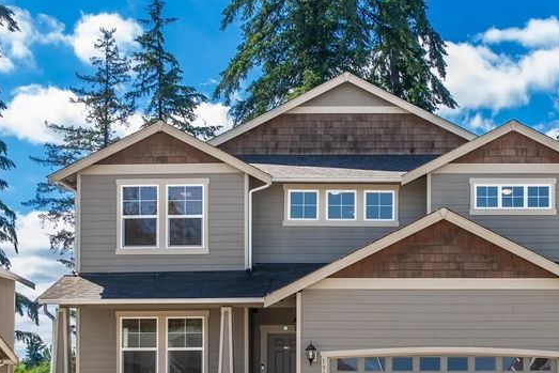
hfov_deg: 40.9
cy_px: 295
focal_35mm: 47
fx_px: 730
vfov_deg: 28.1
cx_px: 407
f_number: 7.1
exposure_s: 1/100
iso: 80
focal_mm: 24
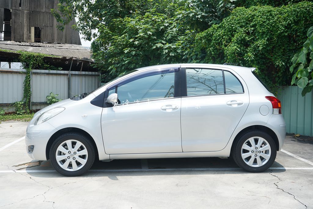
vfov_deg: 36.0
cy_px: 104
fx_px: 322
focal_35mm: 37
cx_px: 156
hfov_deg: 51.9
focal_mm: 37
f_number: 8
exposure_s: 1/160
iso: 100
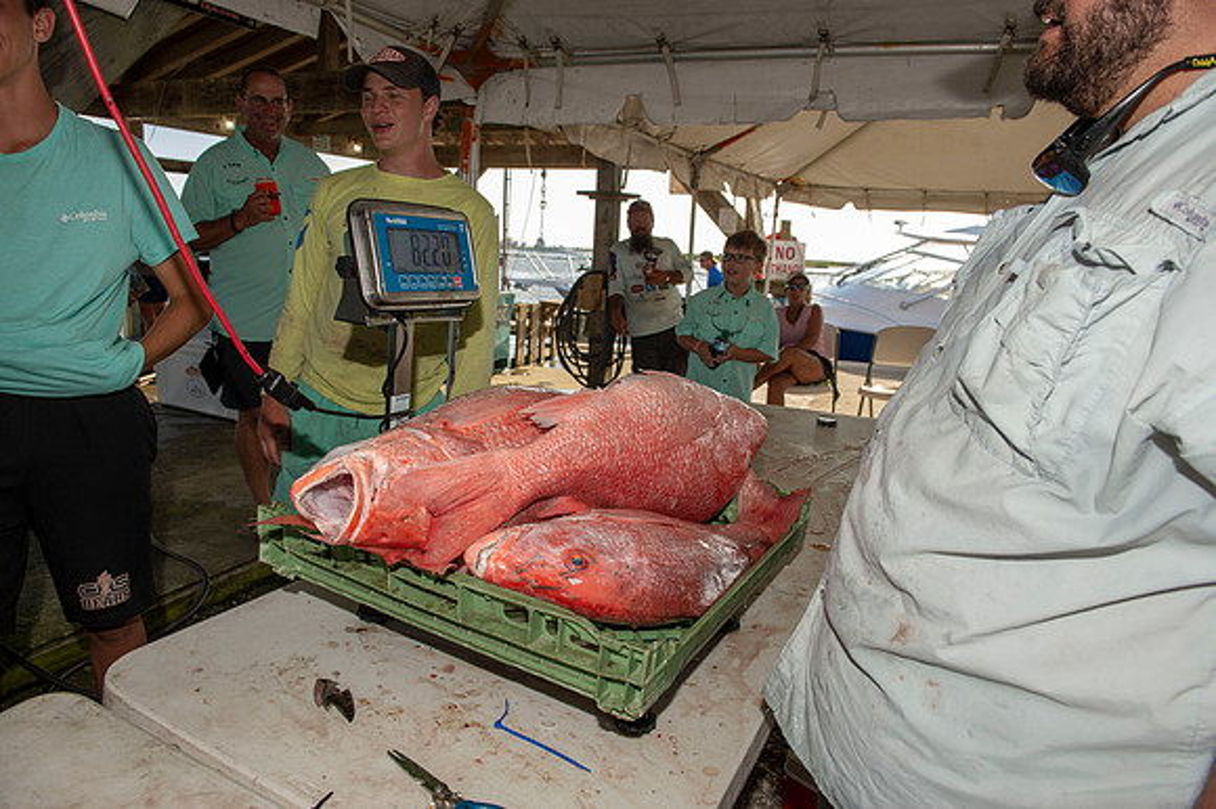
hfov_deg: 73.8
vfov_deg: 53.1
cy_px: 404
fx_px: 810
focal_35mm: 24
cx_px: 608
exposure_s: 1/125
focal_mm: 24
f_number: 6.3
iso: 64
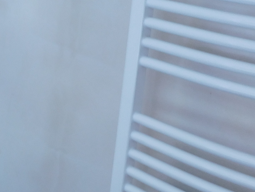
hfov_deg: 21.6
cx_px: -111
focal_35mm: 78
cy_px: 39
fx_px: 574
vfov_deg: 18.7
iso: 125
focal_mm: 4.3
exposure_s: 1/6
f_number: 3.3
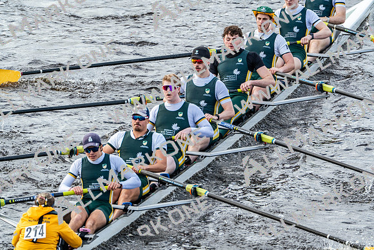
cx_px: 187
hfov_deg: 3.4
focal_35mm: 600
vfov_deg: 2.3
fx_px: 6234
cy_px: 125
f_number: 6.3
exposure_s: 1/1250
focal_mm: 600
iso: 1000
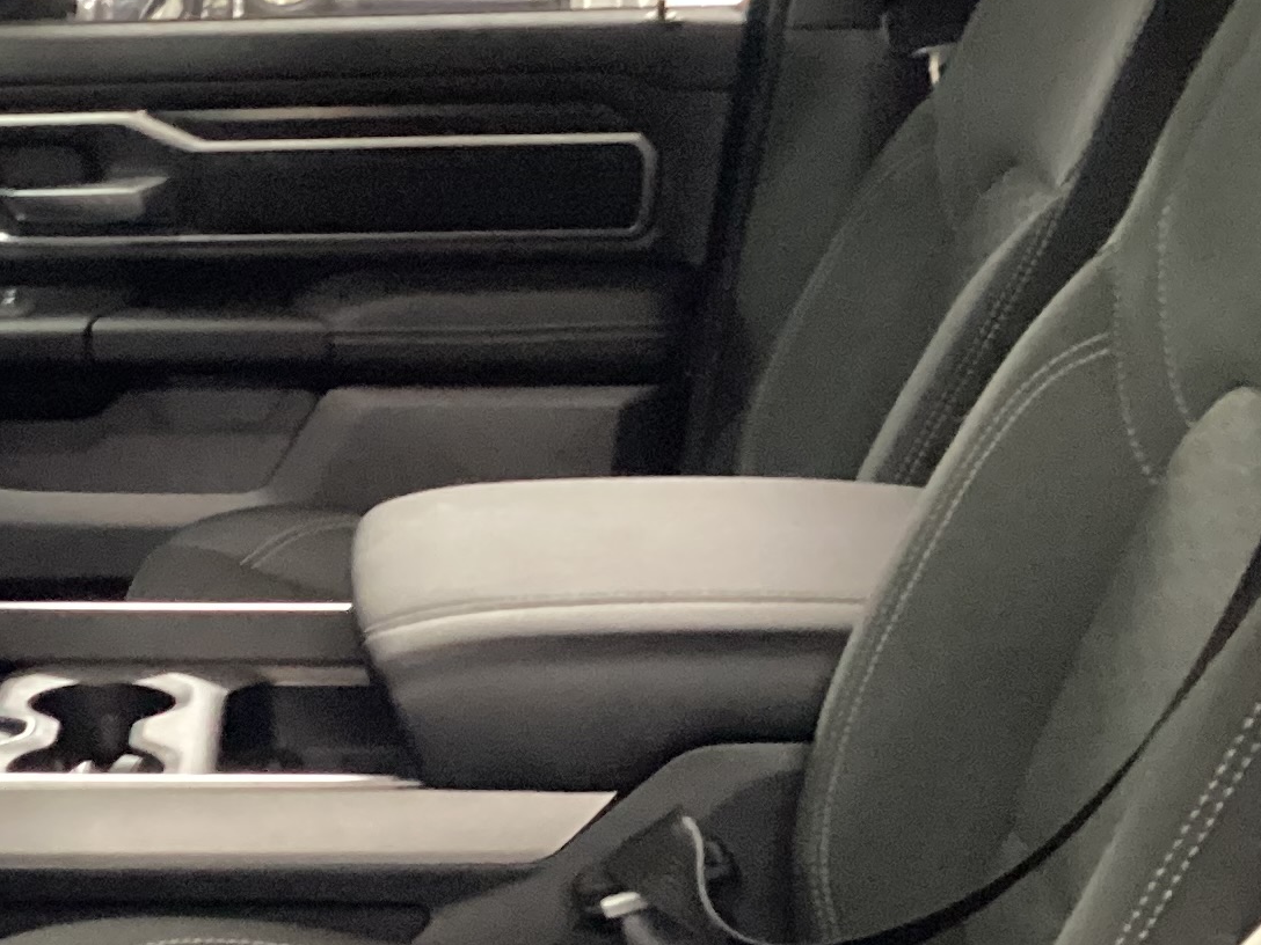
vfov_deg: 15.8
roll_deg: -0.7
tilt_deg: -18.4
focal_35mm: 93
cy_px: 753
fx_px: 3388
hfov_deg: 20.7
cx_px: 147
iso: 640
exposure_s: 1/20
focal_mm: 3.3
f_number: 2.4
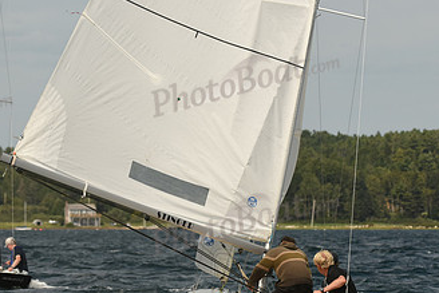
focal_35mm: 354
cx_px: 83
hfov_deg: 5.8
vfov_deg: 3.9
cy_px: 171
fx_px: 4319
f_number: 7.1
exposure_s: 1/1000
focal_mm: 200
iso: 250
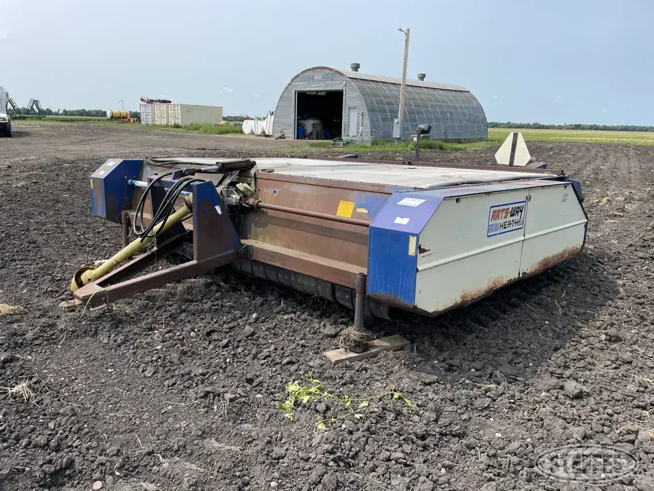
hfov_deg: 67.3
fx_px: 491
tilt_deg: -13.4
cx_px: 327
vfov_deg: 53.1
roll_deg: -0.6
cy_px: 246
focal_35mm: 26
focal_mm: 4.2
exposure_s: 1/2882
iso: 32
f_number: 1.6
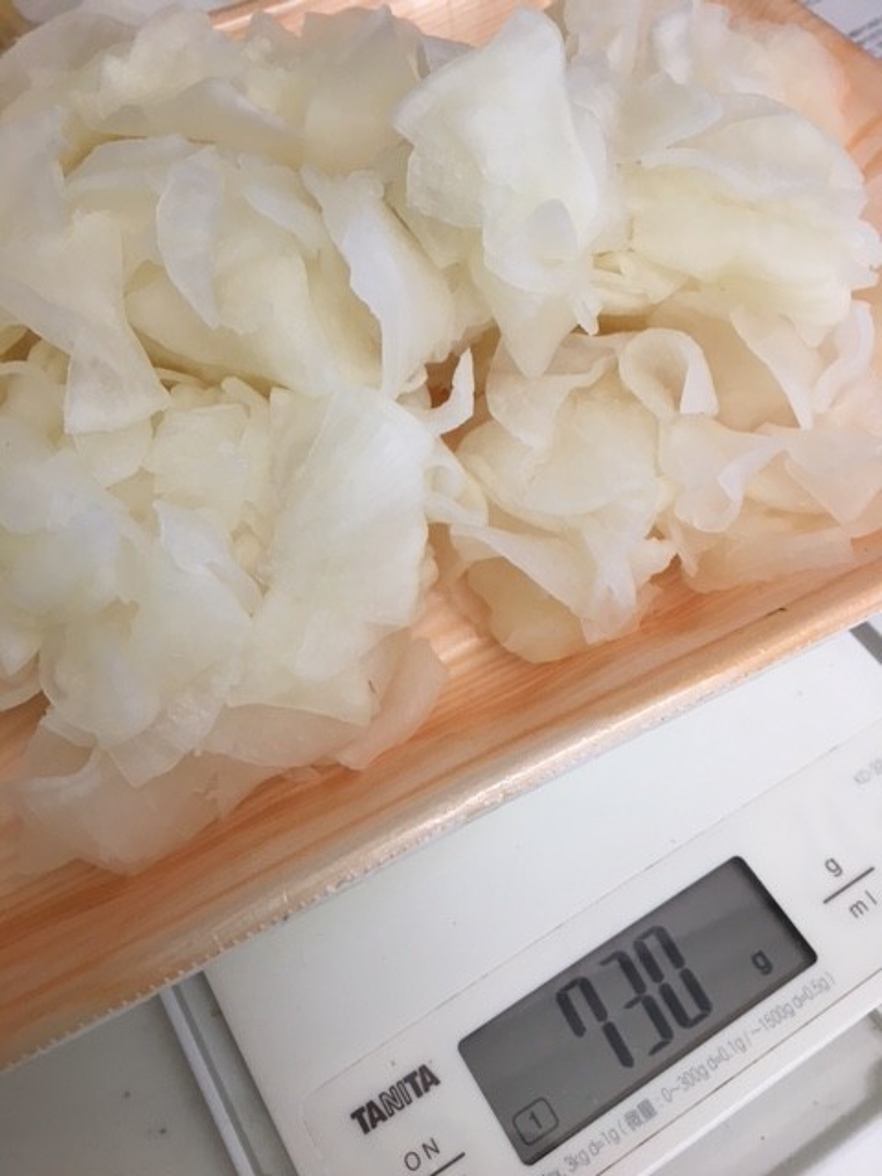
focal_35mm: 29
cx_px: 441
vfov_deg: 61.7
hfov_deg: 48.2
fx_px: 985
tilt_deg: -59.8
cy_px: 588
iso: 64
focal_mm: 4.15
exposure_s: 1/30
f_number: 2.2
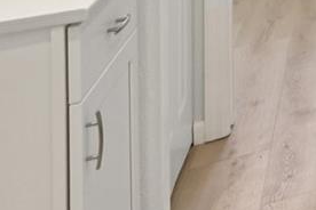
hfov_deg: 13.0
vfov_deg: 13.4
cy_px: -262
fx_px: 711
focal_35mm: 81
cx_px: 860
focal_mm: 14
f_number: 8
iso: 400
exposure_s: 1/60
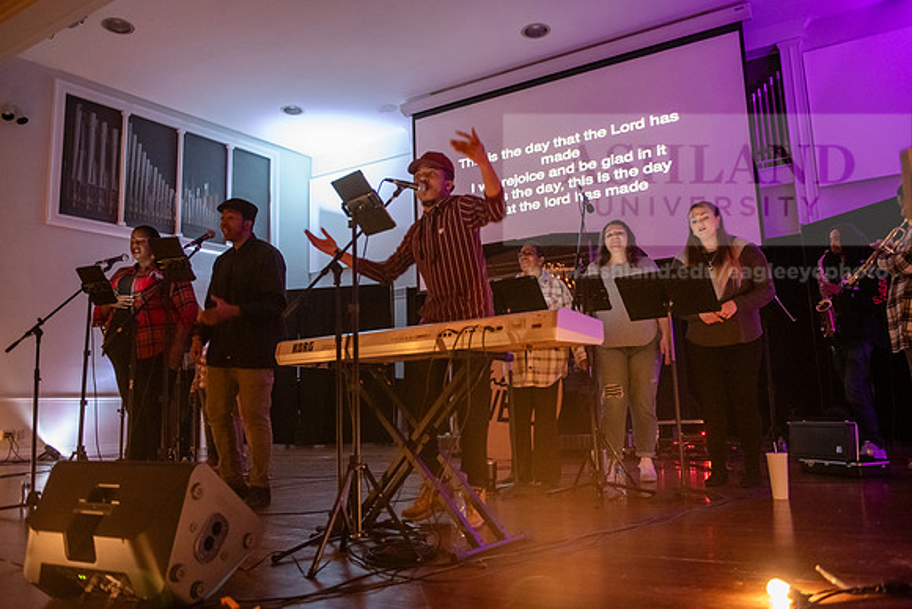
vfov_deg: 46.4
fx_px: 709
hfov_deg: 65.5
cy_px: 304
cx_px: 456
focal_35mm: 28
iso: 6400
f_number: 2.8
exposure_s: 1/50
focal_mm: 28
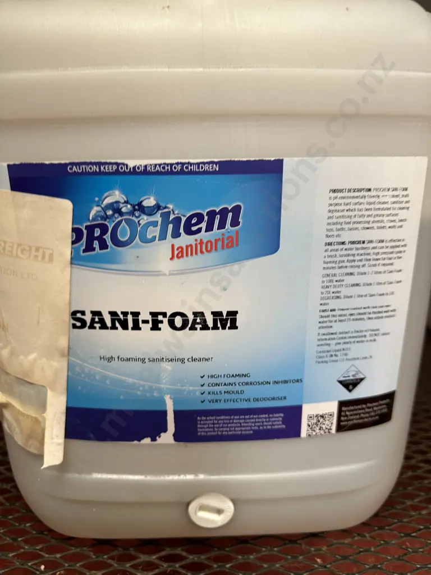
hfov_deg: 56.8
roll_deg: +1.8
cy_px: 288
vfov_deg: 71.6
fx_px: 398
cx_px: 216
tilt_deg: -23.5
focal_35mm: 24
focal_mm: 6.86
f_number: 1.78
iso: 160
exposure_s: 1/50
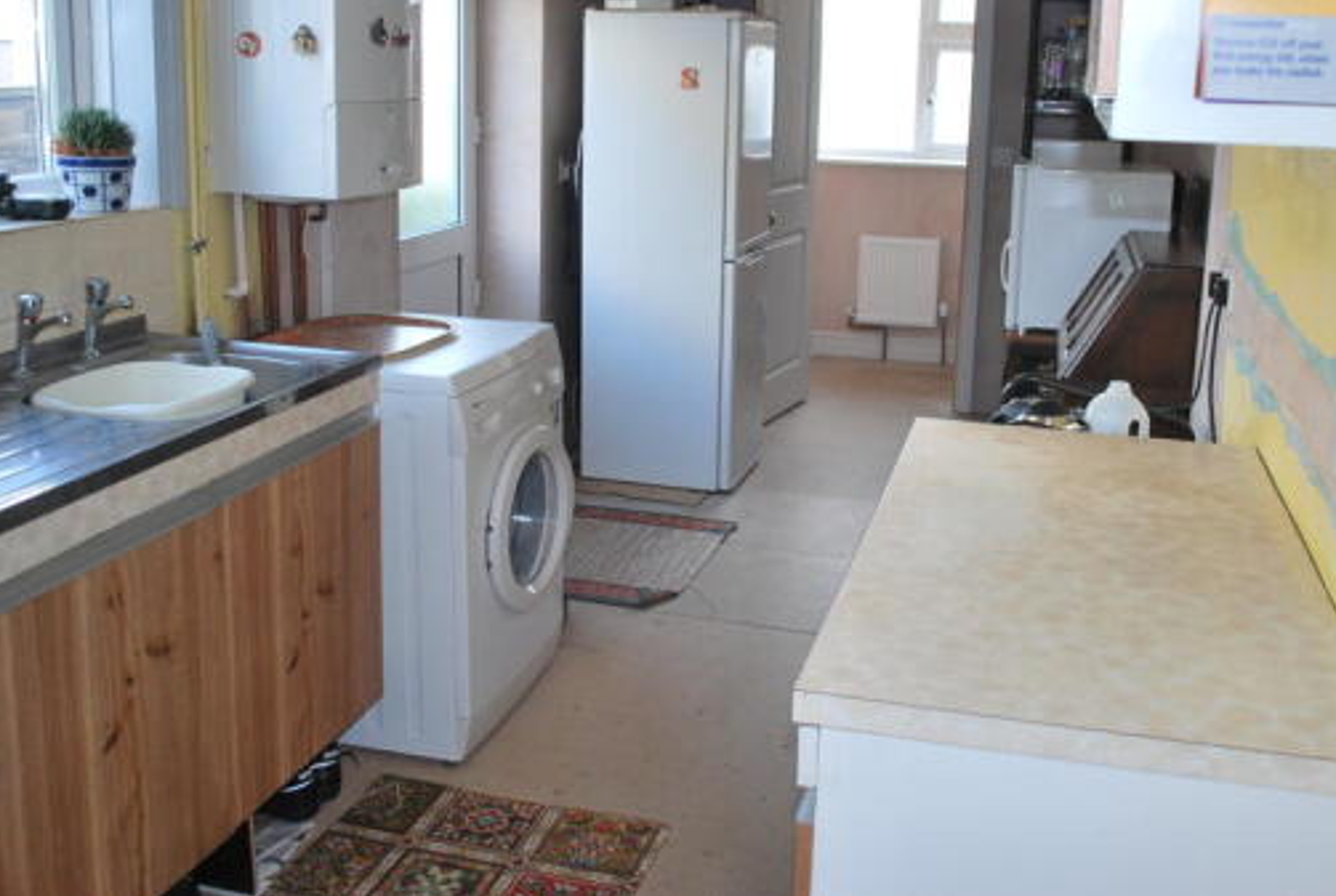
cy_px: 323
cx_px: 696
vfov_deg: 37.7
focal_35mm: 35
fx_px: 1302
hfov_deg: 54.3
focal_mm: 18
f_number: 3.5
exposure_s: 1/60
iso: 200
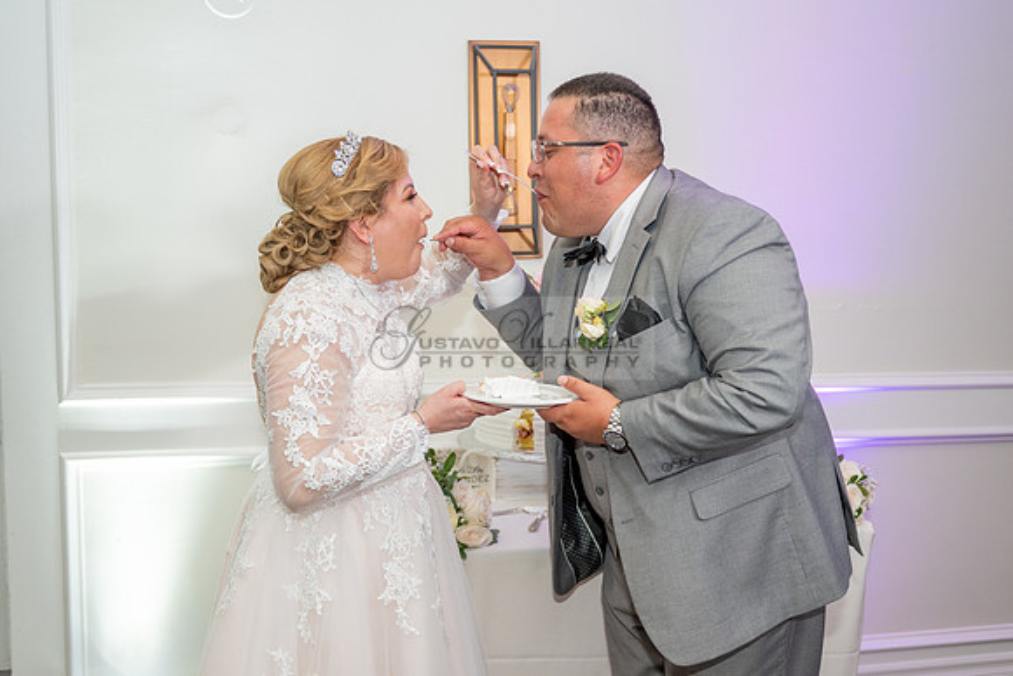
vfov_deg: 33.2
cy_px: 367
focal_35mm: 40
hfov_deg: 48.2
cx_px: 520
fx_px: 1131
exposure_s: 1/100
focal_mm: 34
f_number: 2.8
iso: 800
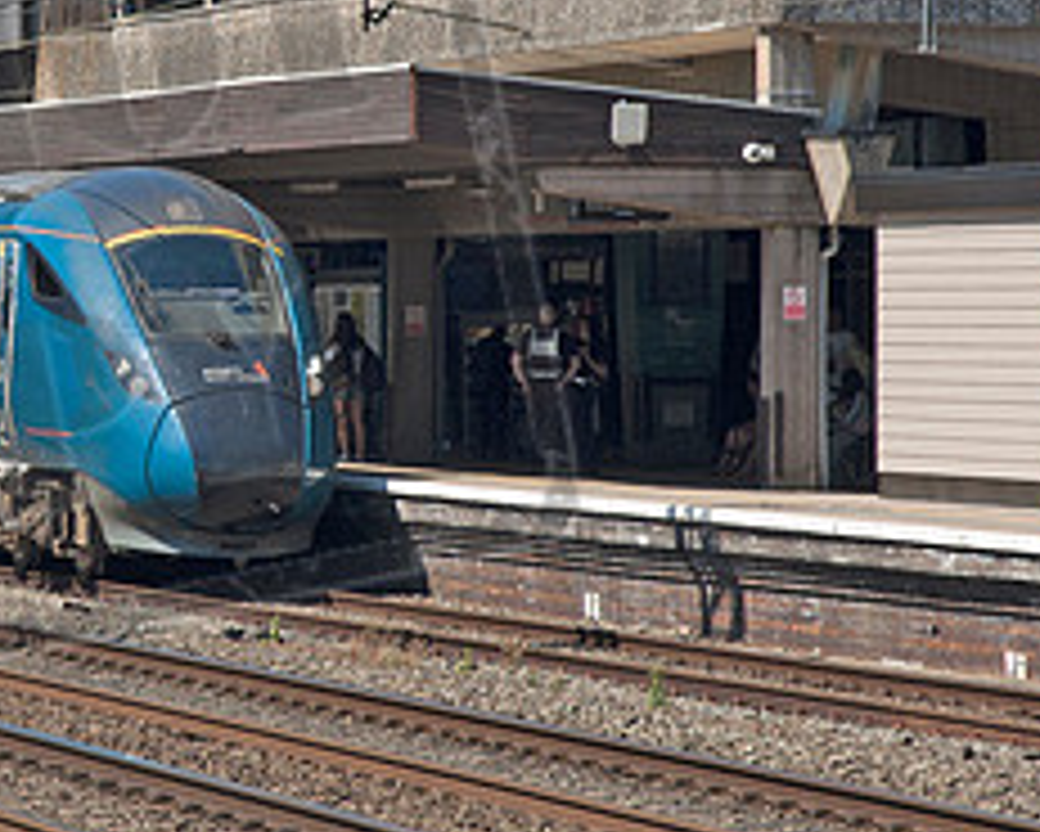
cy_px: 247
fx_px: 6744
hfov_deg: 8.8
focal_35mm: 219
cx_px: -72
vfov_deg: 7.1
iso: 200
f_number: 5.6
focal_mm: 62
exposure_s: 1/500
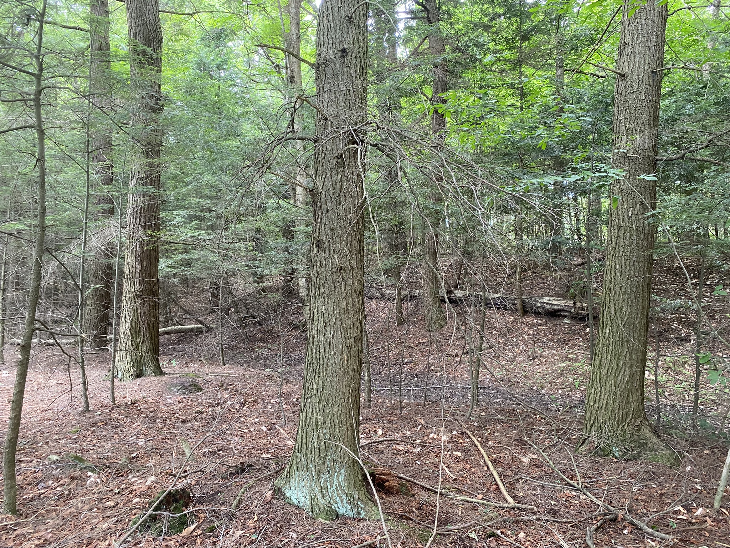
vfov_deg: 53.1
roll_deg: -0.2
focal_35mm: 26
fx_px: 548
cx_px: 365
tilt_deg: +0.6
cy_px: 274
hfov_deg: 67.3
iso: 200
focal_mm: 4.25
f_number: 1.8
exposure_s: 1/60
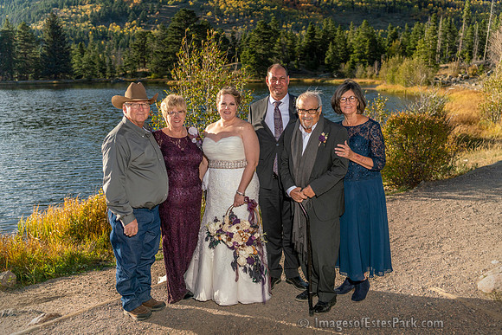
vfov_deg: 37.9
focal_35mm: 35
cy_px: 168
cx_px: 251
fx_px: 488
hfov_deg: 54.4
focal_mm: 35
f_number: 2.8
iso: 250
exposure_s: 1/4000
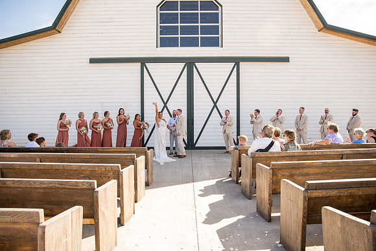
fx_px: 251
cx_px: 188
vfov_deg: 53.2
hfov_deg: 73.7
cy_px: 126
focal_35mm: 24
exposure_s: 1/500
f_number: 4
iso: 250
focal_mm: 24
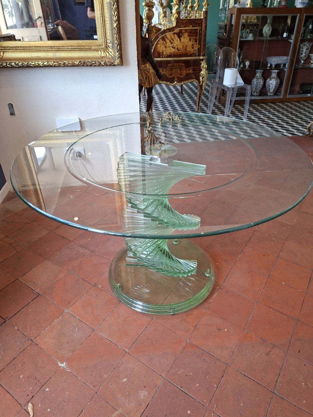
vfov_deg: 73.9
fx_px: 277
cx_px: 156
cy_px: 208
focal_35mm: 23
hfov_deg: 58.9
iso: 160
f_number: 1.8
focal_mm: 5.54
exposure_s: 1/100
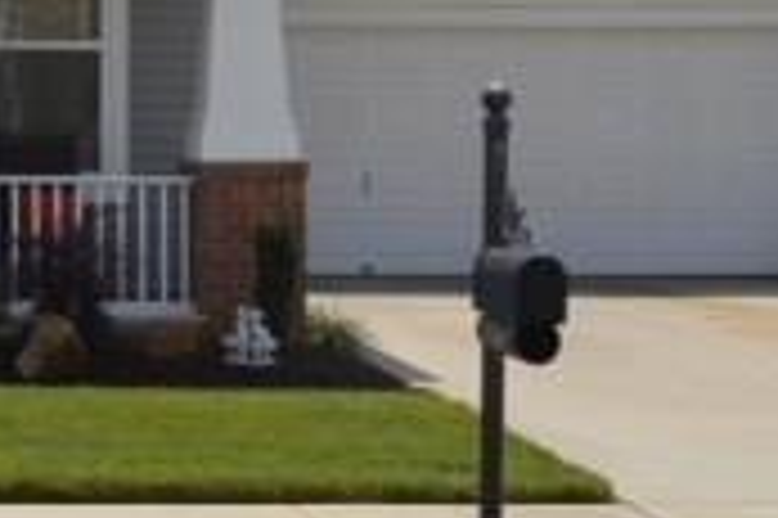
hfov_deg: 15.9
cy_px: -63
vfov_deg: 11.1
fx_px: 2634
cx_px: -265
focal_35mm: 122
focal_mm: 22
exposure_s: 1/200
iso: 100
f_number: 10
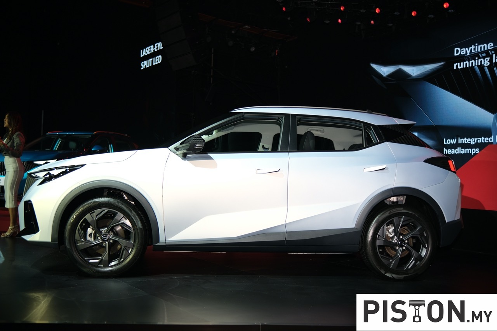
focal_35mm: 35
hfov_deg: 54.4
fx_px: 483
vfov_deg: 37.8
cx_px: 248
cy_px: 166
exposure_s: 1/160
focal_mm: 23
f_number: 2
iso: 320
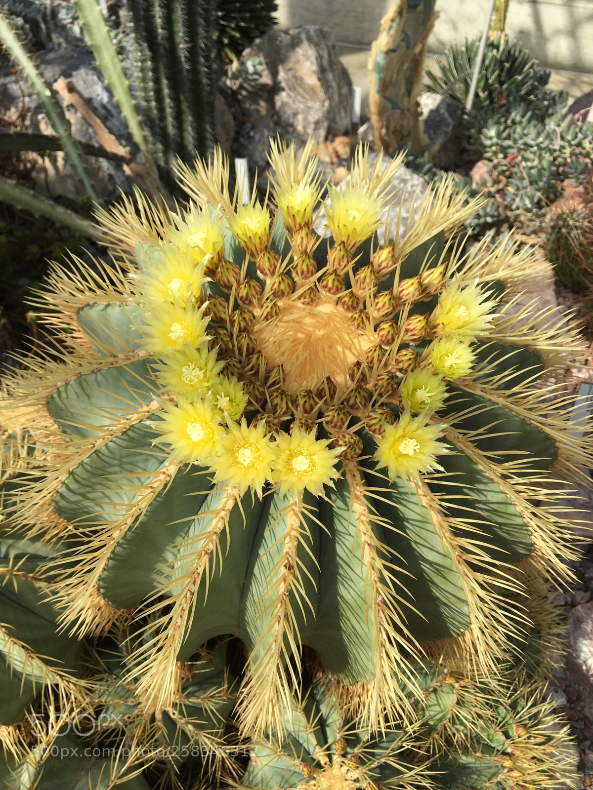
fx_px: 662
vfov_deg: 61.7
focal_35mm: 29
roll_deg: -3.2
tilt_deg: -43.8
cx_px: 296
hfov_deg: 48.2
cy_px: 395
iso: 25
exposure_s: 1/927
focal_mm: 4.15
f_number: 2.2
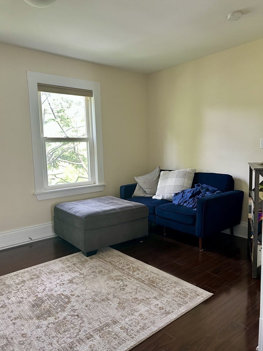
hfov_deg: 53.1
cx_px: 132
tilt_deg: -6.0
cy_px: 176
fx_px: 263
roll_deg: +1.0
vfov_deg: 67.3
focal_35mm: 26
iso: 200
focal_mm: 5.7
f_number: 1.5
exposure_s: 1/60
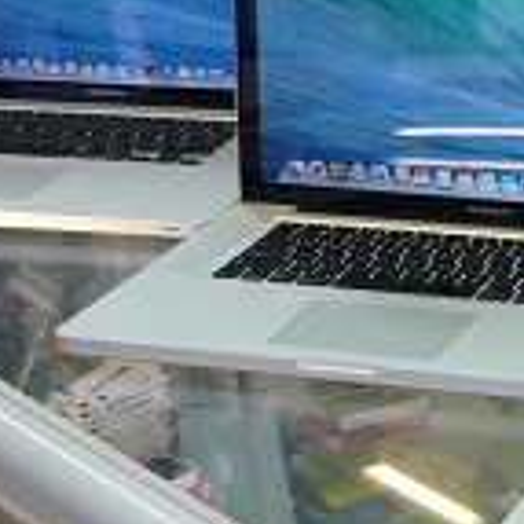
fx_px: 2089
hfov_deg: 13.3
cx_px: 839
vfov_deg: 14.2
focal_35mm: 122
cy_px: 399
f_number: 2.8
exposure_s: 1/40
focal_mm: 5.5
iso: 100
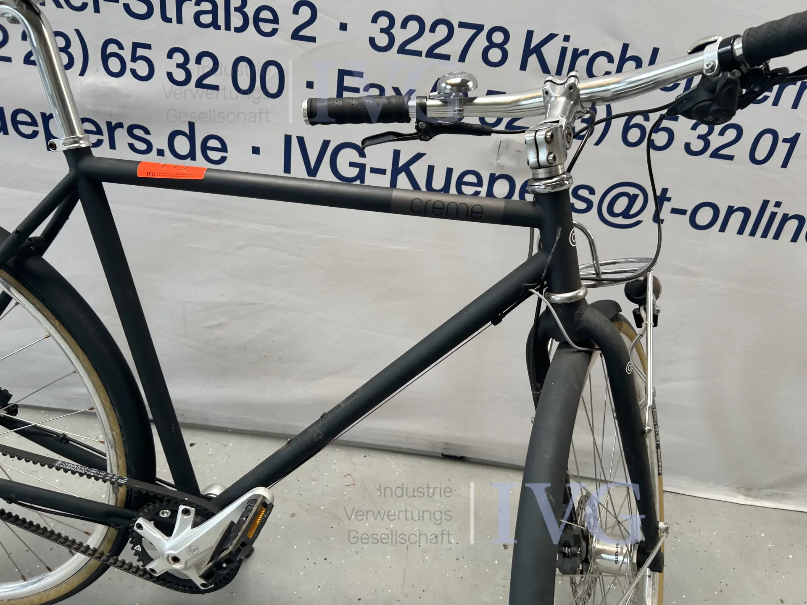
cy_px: 302
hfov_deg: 67.3
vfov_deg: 53.1
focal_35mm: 26
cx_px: 404
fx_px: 606
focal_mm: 5.7
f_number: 1.5
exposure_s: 1/121
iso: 40
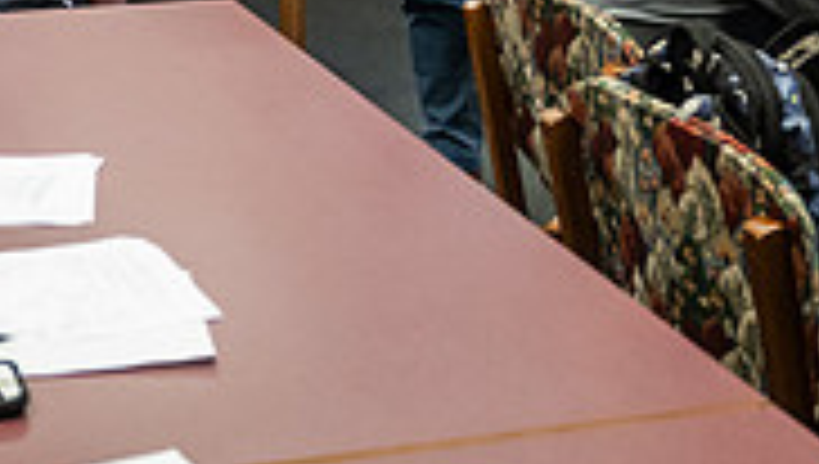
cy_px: 7
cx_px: 171
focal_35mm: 90
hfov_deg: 23.3
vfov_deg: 13.3
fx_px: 1957
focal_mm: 27
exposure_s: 1/200
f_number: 3.2
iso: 2000
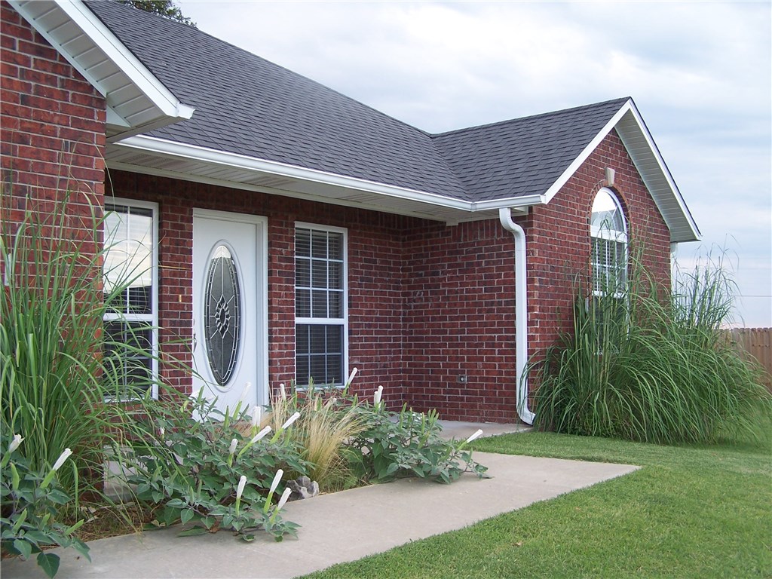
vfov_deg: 37.7
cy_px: 290
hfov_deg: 49.0
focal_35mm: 38
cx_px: 386
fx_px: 847
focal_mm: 6.3
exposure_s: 1/100
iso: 80
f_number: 2.8
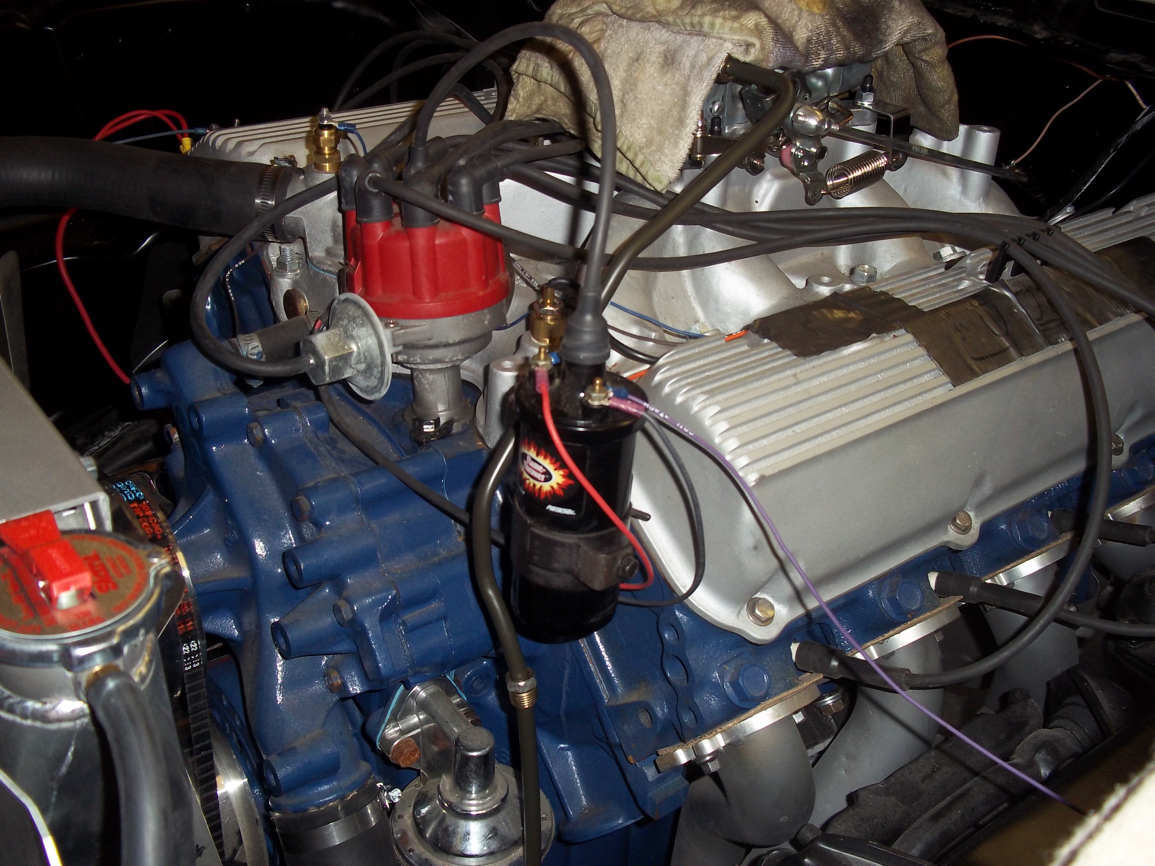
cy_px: 426
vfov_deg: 38.7
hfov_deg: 50.1
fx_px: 1235
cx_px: 568
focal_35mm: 37
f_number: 3.1
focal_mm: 6.5
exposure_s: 1/30
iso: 80
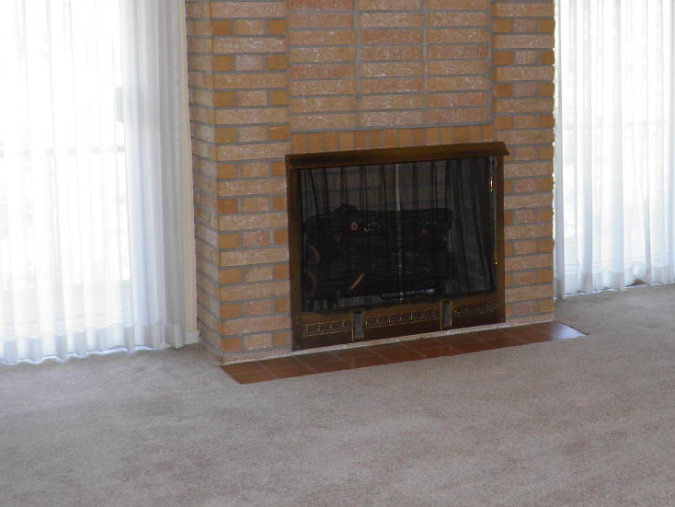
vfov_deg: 23.9
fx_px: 1190
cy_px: 151
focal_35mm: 61
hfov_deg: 31.1
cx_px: 505
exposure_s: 1/30
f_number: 2.8
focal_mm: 4.9
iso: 64
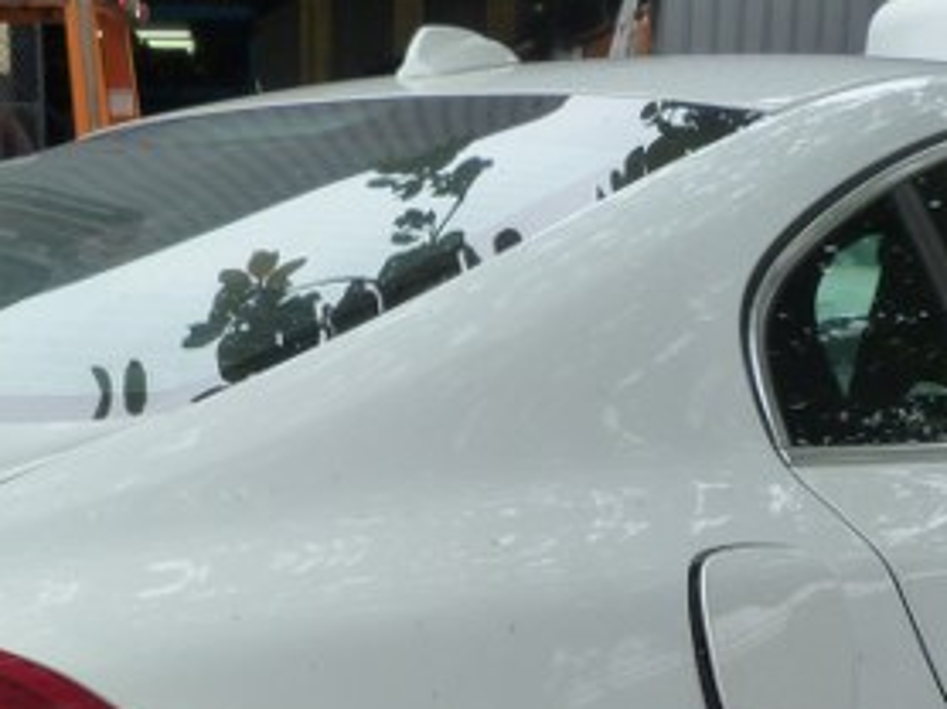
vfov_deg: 19.0
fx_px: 1968
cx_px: 433
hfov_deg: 27.0
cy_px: 907
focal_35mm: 72
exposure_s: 1/125
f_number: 4
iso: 125
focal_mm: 4.5
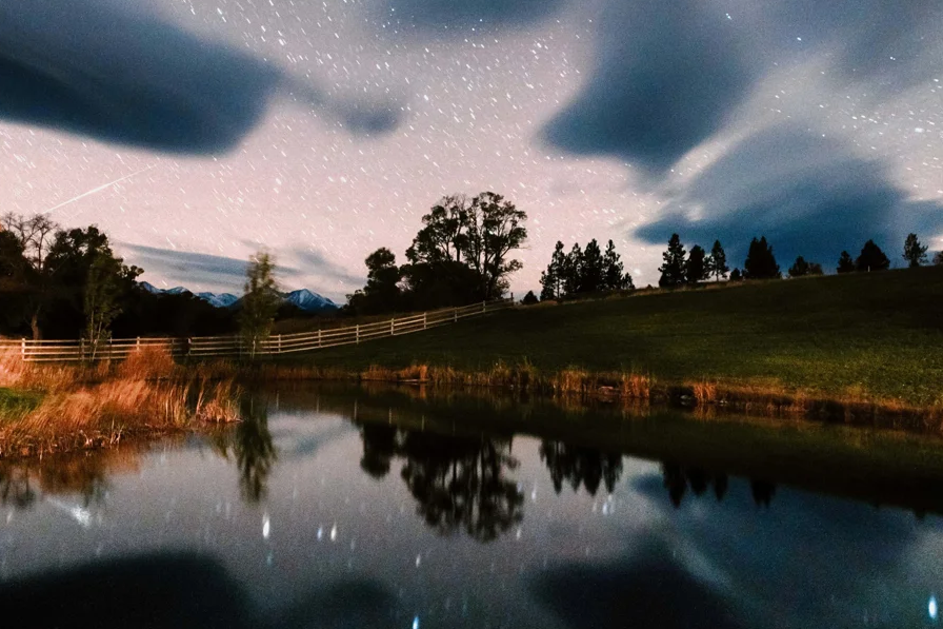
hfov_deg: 61.9
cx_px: 456
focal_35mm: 30
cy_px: 289
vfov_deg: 43.6
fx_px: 786
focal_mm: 14
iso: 500
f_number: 2.8
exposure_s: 90
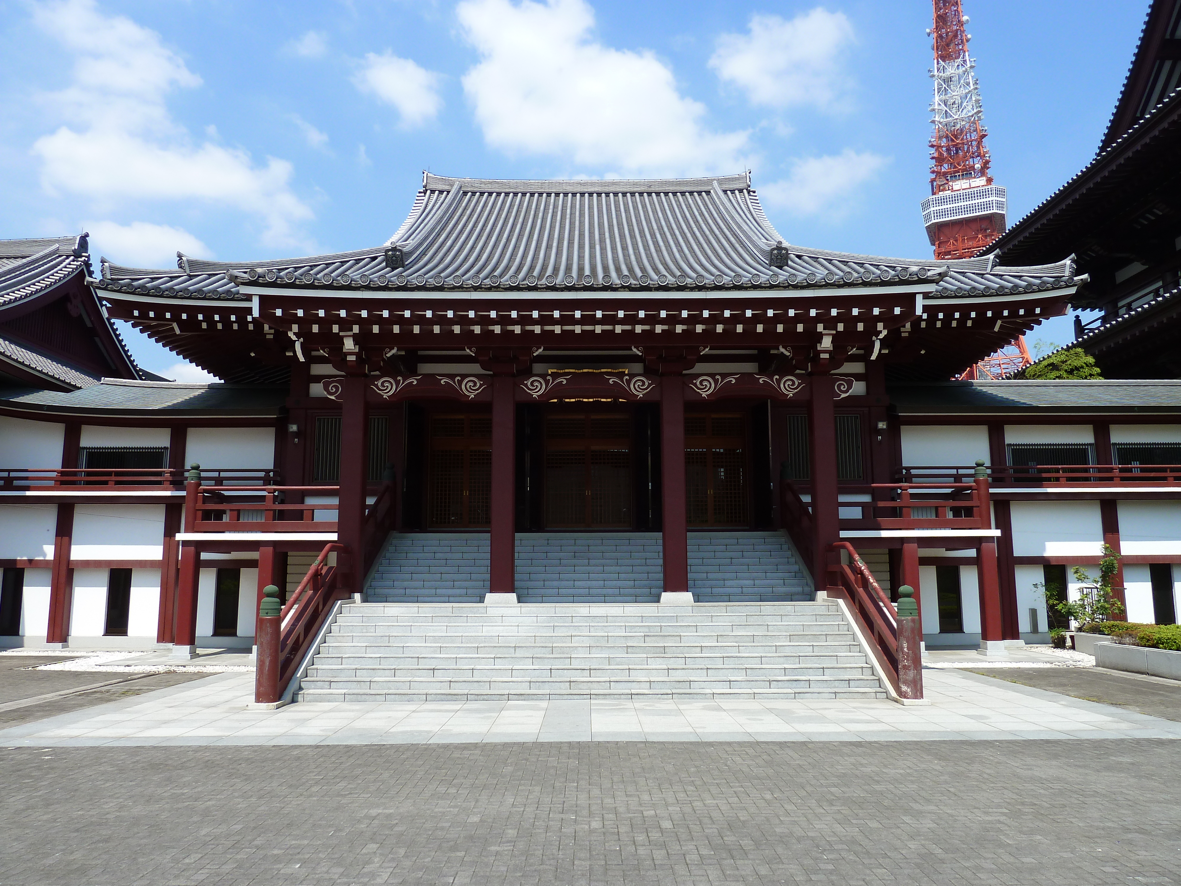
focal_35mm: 25
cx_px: 590
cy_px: 443
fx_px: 853
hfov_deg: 69.4
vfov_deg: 54.9
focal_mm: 4.1
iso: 80
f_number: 4
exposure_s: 1/500
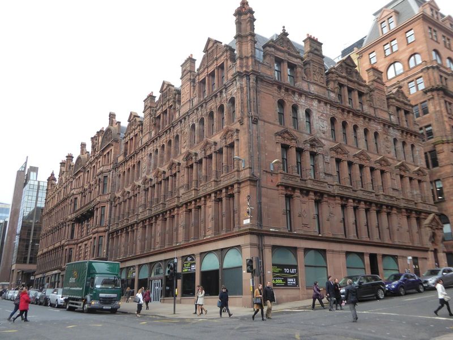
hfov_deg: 56.8
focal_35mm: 32
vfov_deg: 44.2
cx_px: 226
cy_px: 170
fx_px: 419
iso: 125
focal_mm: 5.4
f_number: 3.5
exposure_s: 1/125
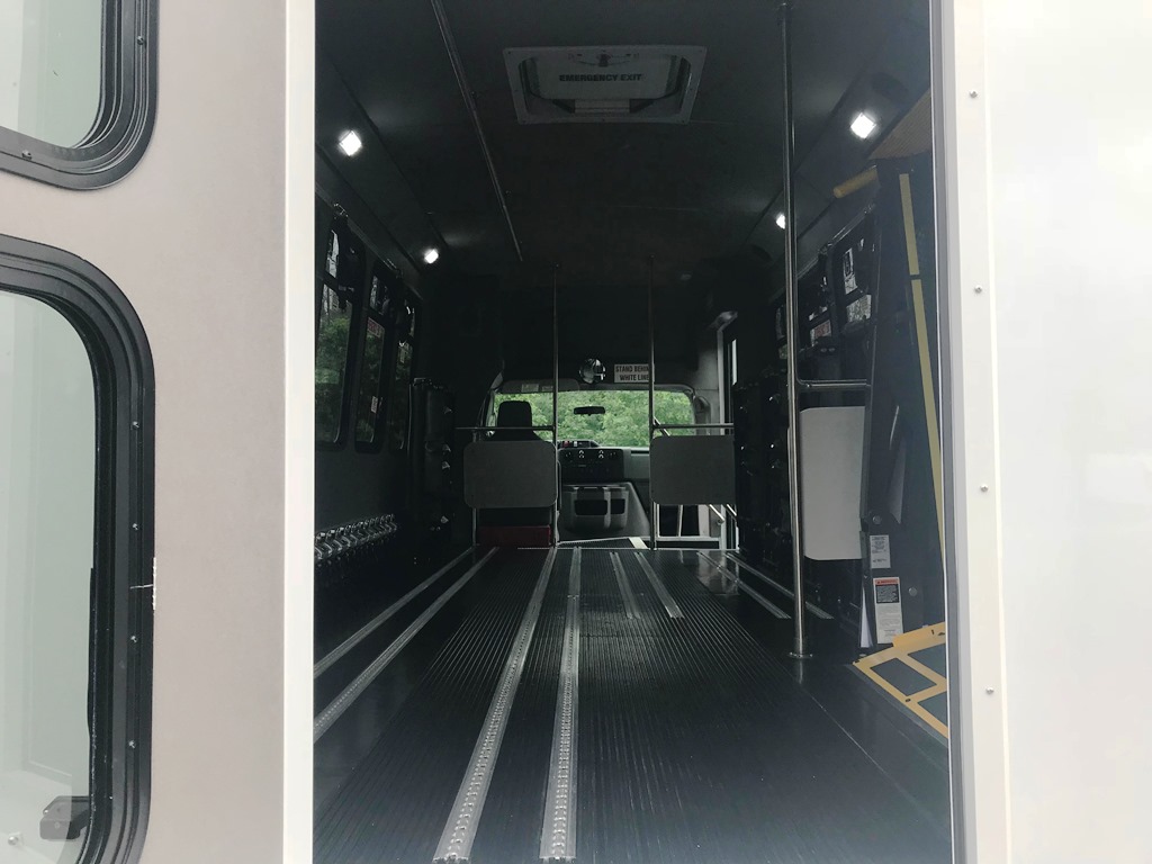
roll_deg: -0.8
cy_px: 432
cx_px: 576
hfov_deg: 63.4
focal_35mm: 28
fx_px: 932
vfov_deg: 49.7
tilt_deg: +3.2
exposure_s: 1/370
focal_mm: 3.99
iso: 20
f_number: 1.8
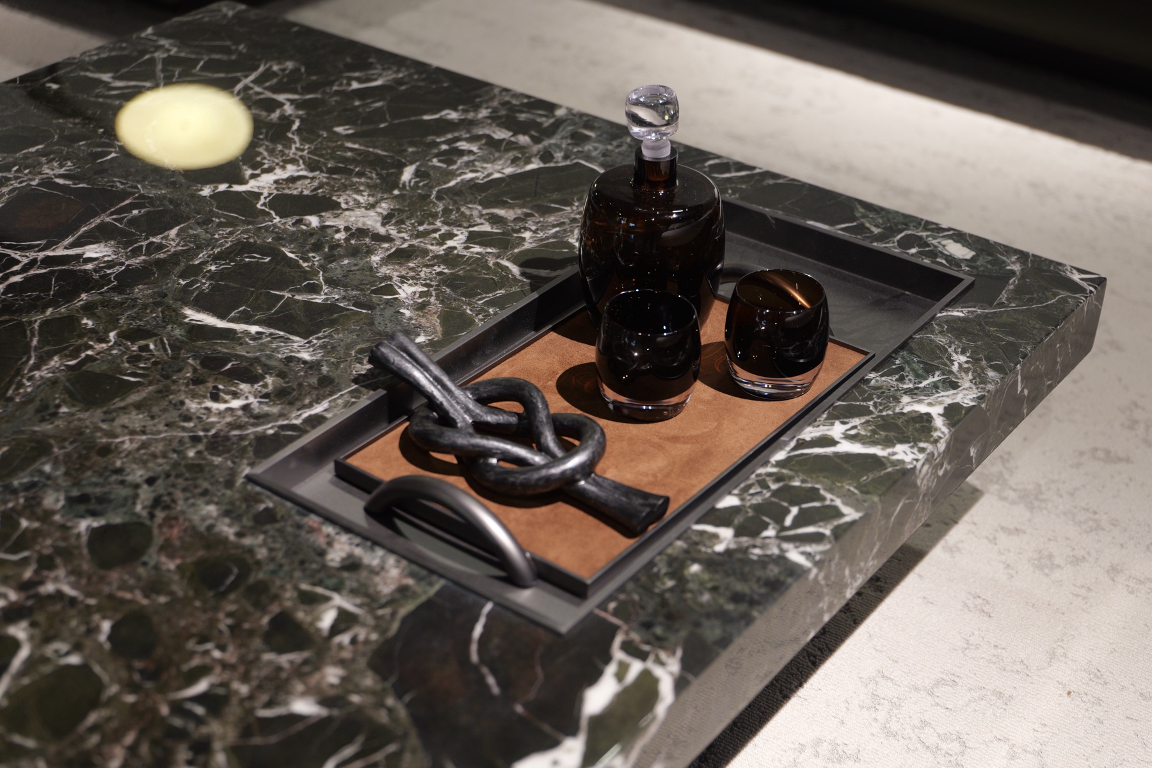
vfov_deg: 24.6
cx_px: 576
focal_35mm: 55
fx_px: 1760
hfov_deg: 36.2
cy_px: 384
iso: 640
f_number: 2.8
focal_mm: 55
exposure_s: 1/60
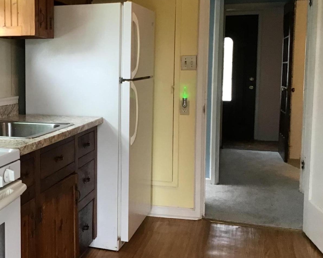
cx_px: 62
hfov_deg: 35.4
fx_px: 487
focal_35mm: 51
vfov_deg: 29.7
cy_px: 117
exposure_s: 1/30
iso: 80
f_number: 2.4
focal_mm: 3.3
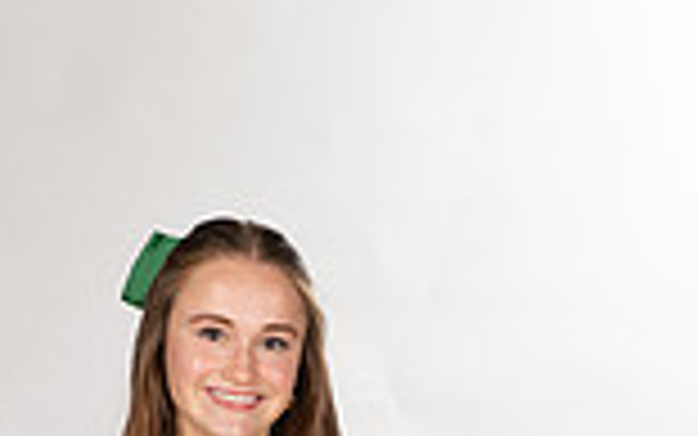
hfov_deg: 11.4
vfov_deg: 6.8
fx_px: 3482
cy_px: 984
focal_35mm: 183
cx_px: 221
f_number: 8
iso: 640
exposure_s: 1/400
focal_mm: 62
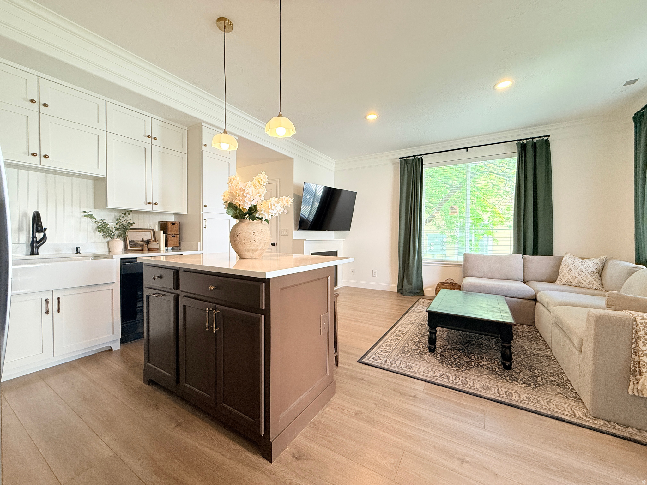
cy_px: 242
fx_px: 262
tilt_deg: -1.1
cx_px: 324
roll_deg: -1.2
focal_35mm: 14
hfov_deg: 102.1
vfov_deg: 85.7
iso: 200
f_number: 2.2
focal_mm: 2.22
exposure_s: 1/120
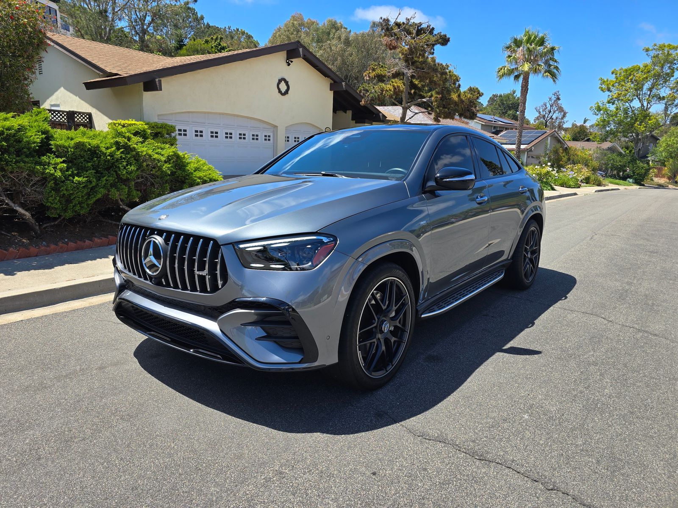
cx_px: 339
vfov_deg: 58.9
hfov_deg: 73.9
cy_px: 254
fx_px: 450
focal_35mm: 23
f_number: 1.7
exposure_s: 1/455
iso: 12
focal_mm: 6.3
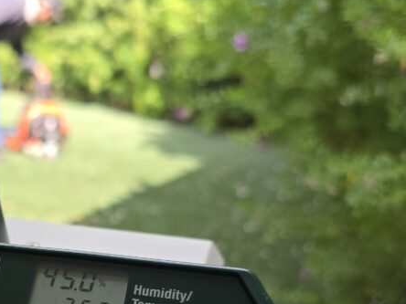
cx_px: 40
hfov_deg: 34.2
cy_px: 298
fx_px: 622
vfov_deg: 26.2
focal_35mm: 53
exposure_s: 1/180
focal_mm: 6.3
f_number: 1.7
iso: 20
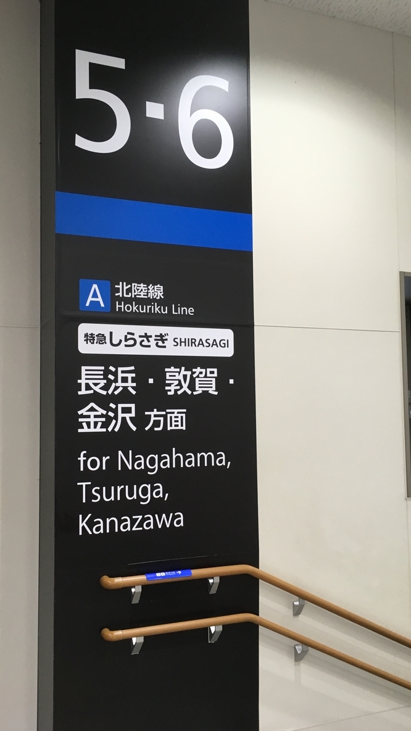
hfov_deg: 36.6
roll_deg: +0.5
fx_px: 620
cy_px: 369
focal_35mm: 32
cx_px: 175
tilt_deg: +3.4
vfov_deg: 61.0
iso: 40
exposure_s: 1/30
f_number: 2.2
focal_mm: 4.15
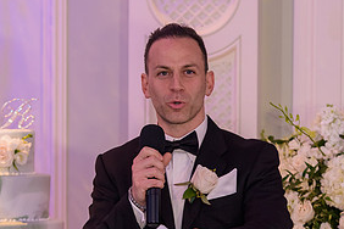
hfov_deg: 8.6
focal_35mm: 239
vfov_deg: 5.7
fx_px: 2284
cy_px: 174
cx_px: 188
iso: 1600
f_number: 3.2
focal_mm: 116
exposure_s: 1/125
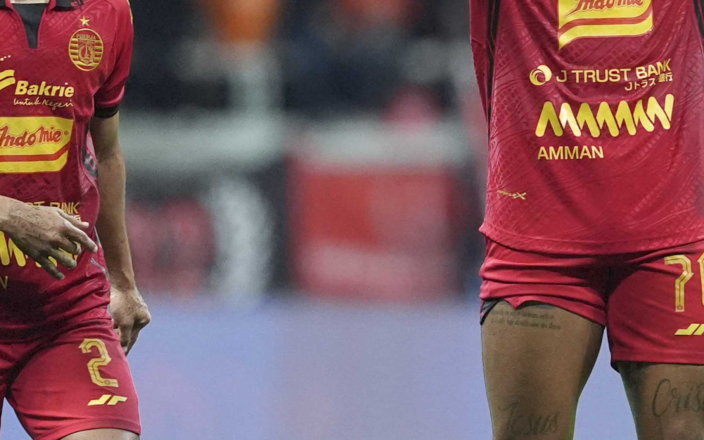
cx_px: 472
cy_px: 230
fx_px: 19396
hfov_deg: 2.1
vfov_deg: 1.3
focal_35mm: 1011
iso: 4000
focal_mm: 300
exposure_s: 1/1250
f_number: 2.8
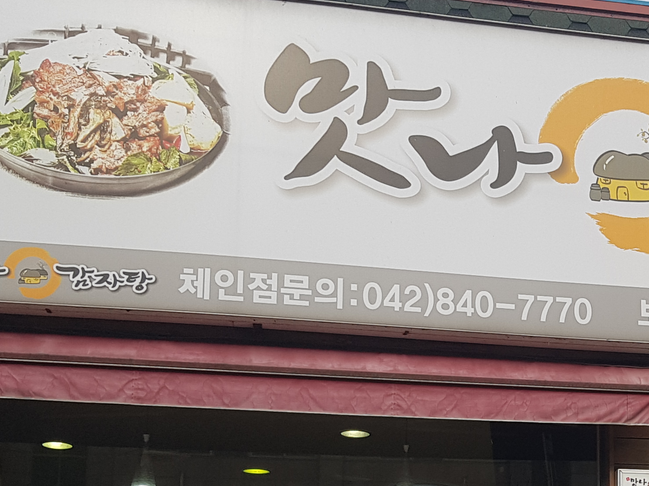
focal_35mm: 71
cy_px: 470
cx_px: 640
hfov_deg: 26.1
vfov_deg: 20.2
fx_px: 1331
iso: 40
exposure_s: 1/1244
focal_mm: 4.3
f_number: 1.7
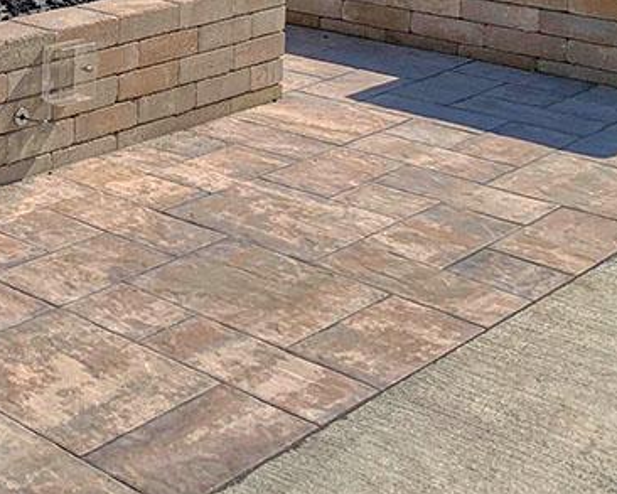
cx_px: -180
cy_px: 24
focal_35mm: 71
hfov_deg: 23.7
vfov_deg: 21.0
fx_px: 1297
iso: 25
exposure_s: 1/3788
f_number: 1.8
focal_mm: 4.25
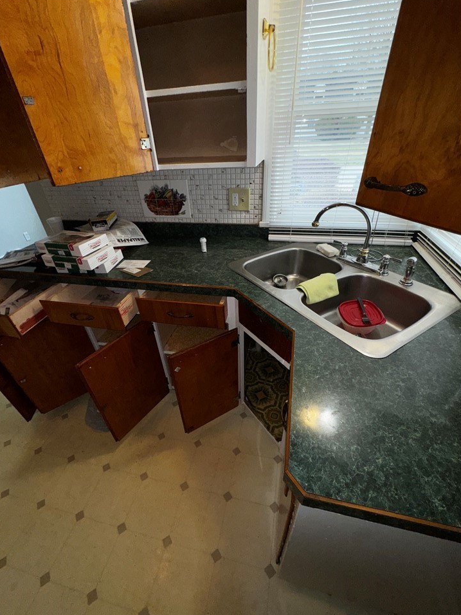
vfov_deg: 98.1
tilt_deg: -35.8
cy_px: 321
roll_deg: +2.8
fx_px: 266
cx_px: 225
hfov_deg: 81.7
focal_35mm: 15
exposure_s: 1/122
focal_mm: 2.22
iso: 50
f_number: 2.2
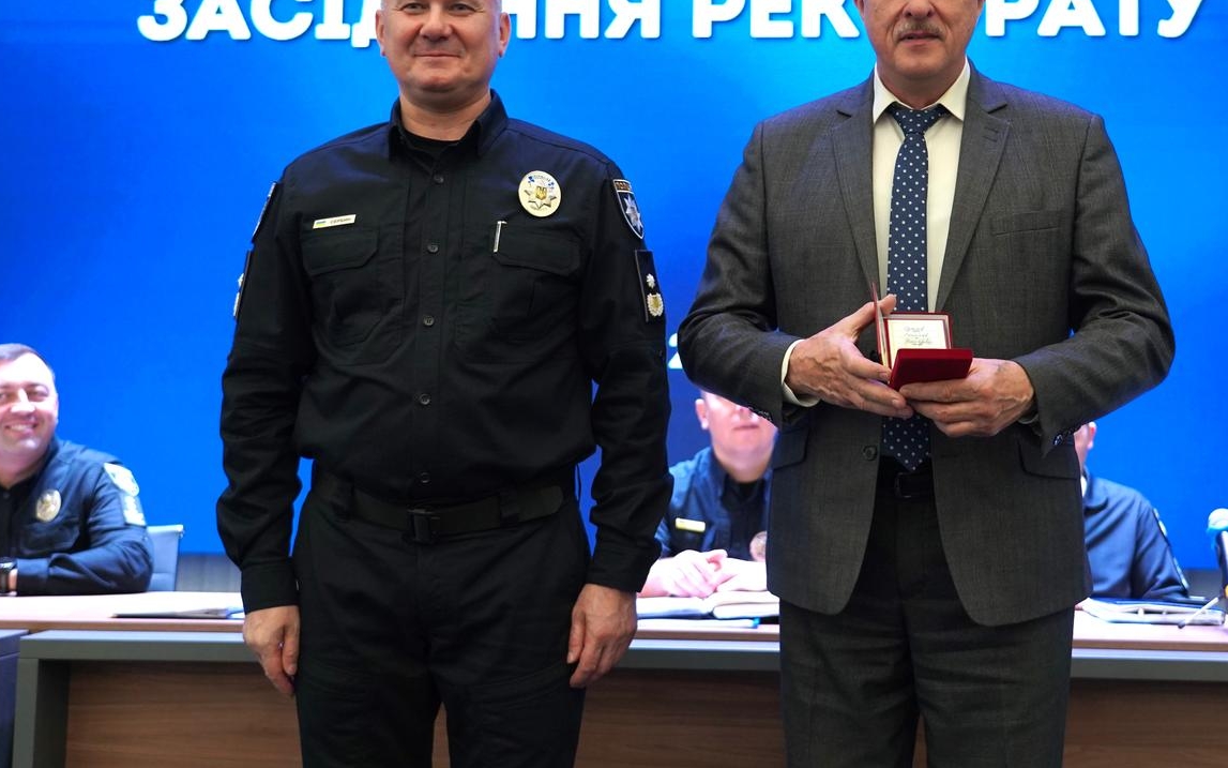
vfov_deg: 24.8
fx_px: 1740
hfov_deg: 38.7
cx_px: 738
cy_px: 295
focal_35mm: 52
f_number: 4
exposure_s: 1/160
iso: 2000
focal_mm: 39
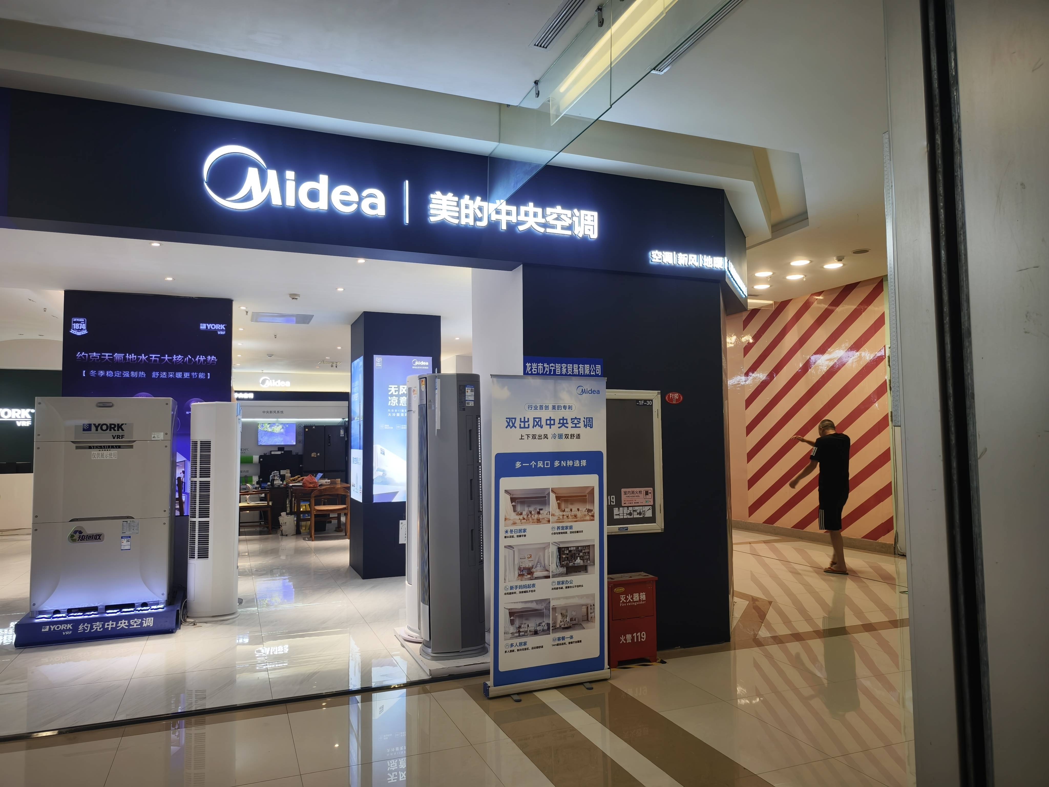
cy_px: 394
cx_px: 524
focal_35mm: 23
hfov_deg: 73.9
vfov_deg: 58.9
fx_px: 697
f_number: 1.57
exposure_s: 1/100
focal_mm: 5.6
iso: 165
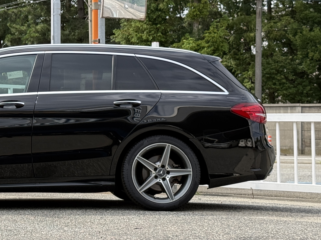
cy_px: 94
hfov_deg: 19.5
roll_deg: +0.2
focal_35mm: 98
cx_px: 5
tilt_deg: +2.2
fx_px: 909
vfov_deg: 15.1
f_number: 1.78
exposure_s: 1/1931
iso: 64
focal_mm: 6.76
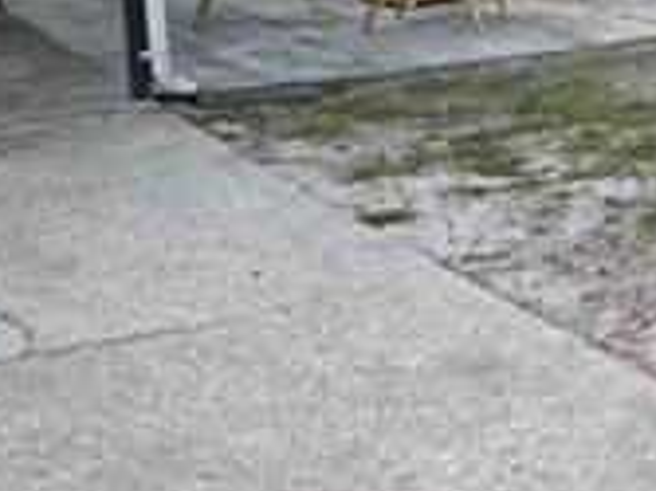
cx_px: 888
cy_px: -12
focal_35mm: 86
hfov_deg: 20.5
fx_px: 1629
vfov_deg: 16.7
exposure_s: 1/84
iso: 320
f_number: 2.2
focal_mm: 2.22
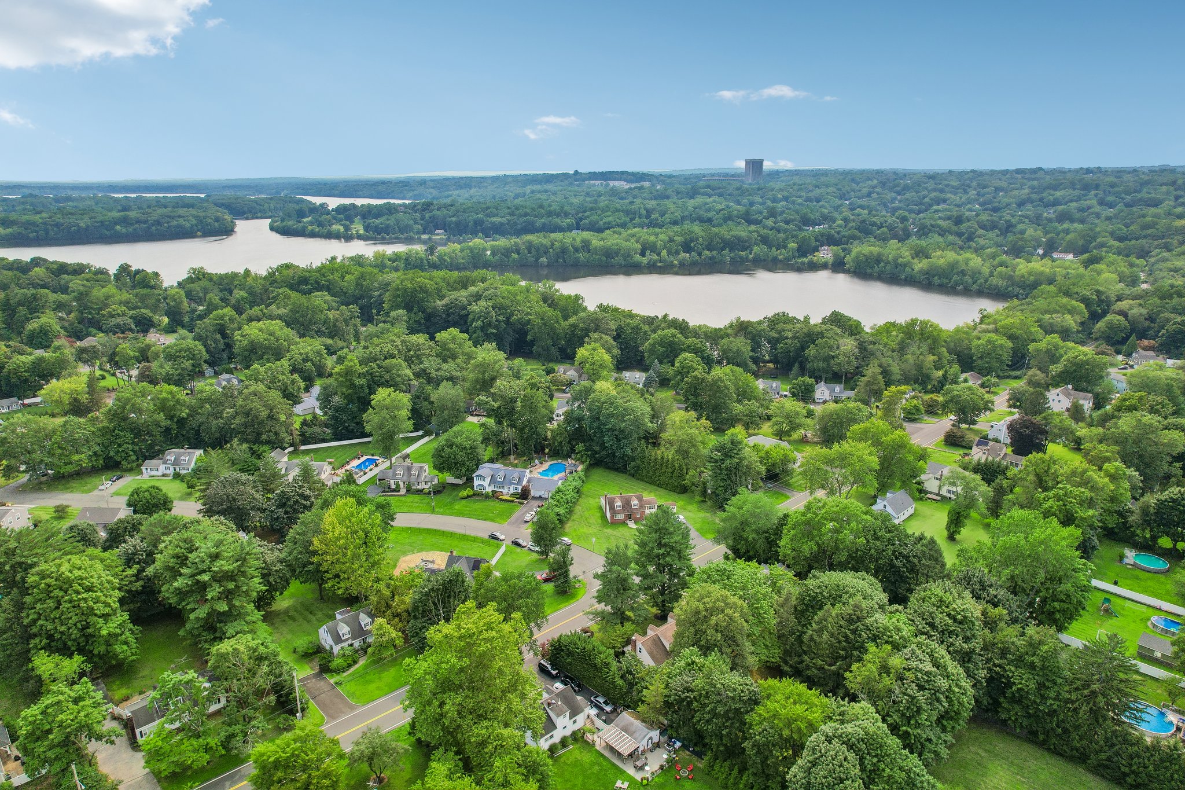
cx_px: 592
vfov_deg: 57.2
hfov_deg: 78.6
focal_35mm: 22
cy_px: 395
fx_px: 724
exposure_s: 1/1600
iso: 100
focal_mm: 8.4
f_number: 2.8
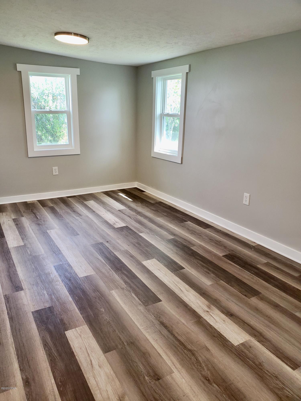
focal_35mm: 26
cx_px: 150
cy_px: 200
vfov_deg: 67.3
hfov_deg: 53.1
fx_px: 301
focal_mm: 4.3
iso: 125
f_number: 2.4
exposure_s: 1/120
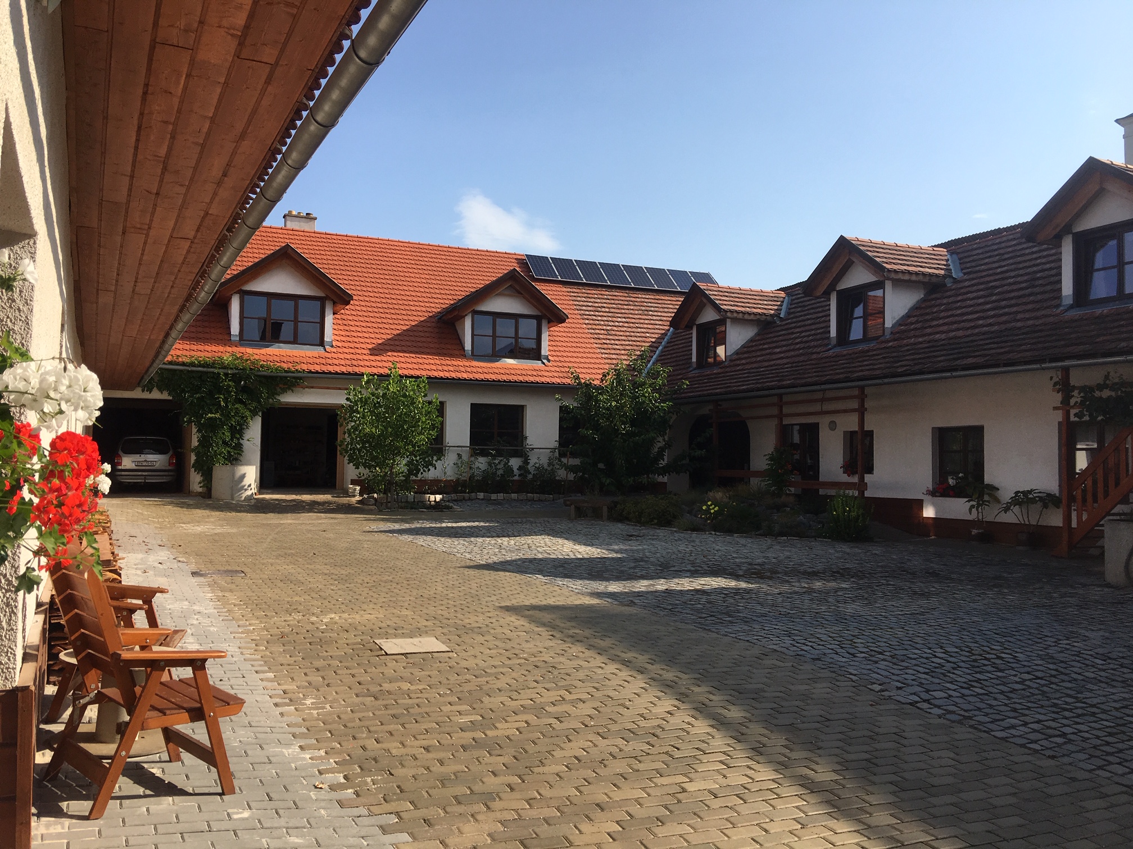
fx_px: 949
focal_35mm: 29
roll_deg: -0.3
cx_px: 566
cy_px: 424
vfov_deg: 48.2
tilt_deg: +2.8
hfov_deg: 61.7
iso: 25
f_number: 2.2
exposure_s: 1/1748
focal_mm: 4.15
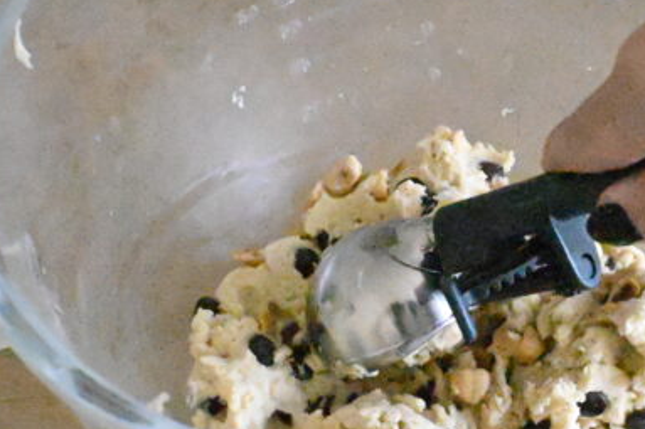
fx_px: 1110
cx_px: 429
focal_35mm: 62
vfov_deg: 21.9
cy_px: 220
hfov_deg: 32.1
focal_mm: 22
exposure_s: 1/3200
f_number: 8
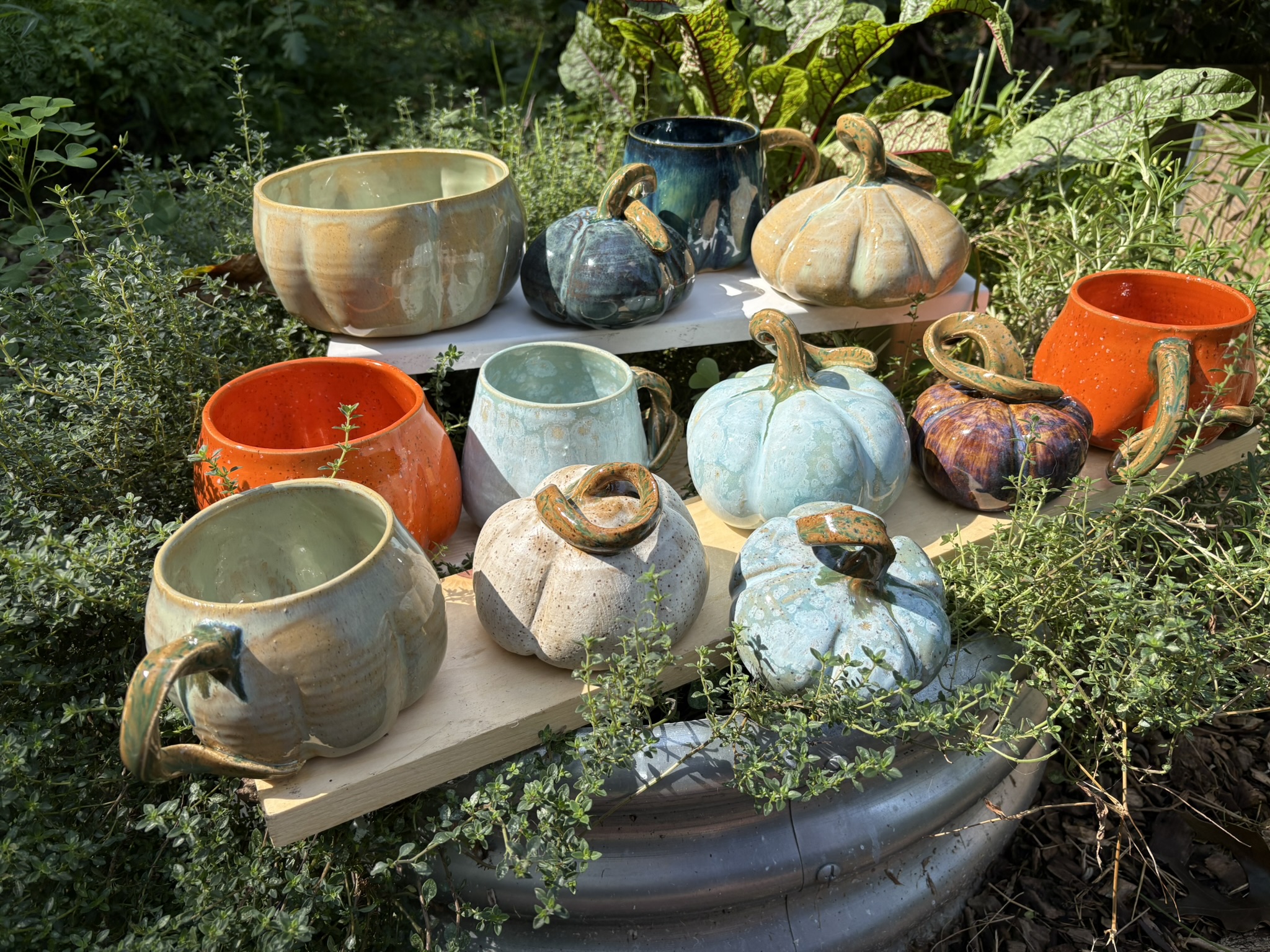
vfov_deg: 53.1
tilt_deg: -33.9
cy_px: 476
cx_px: 635
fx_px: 954
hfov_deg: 67.3
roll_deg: +4.4
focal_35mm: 26
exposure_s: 1/1099
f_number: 1.6
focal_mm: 5.96
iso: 50
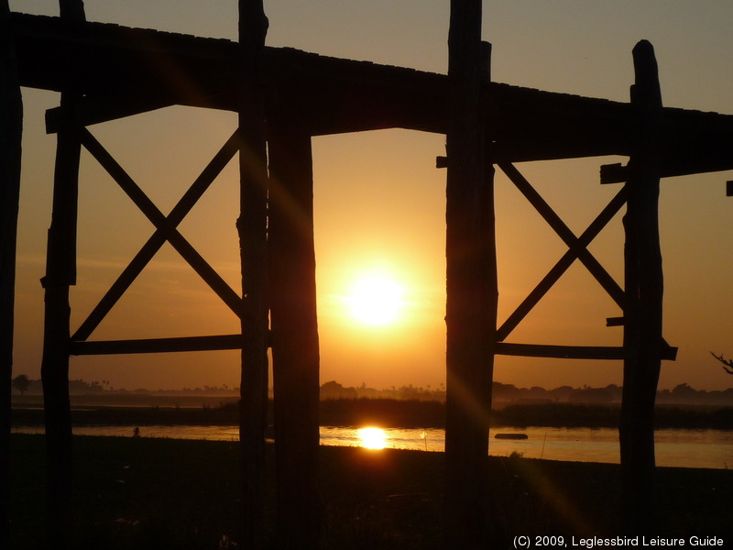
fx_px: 2096
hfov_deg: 19.8
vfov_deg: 14.9
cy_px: 275
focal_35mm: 99
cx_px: 366
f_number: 7.1
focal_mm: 12.2
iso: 100
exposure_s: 1/640
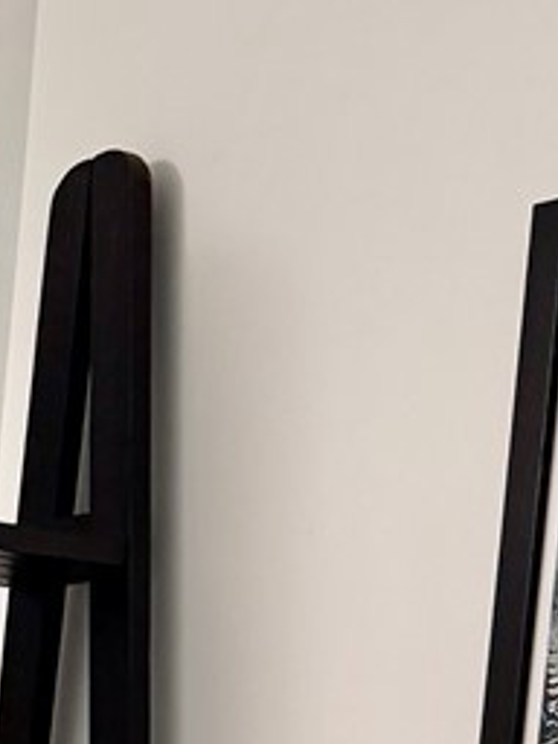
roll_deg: -3.8
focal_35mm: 150
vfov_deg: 11.8
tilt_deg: -7.2
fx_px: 3224
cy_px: 1488
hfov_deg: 9.2
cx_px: -578
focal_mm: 6.76
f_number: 1.78
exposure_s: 1/120
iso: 200
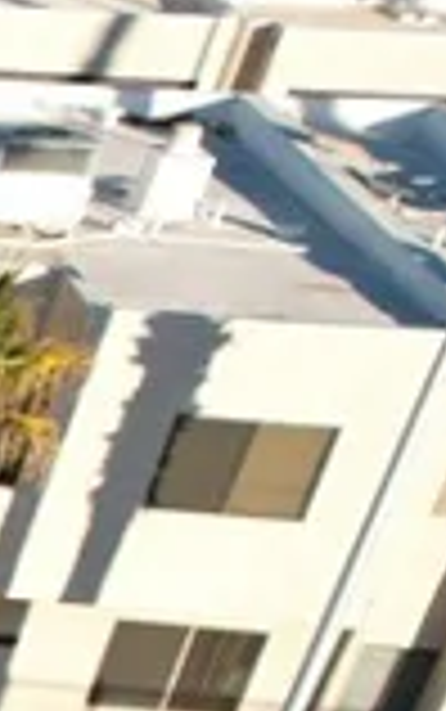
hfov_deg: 6.3
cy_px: 1388
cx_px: -1644
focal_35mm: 145
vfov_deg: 12.7
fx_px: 2815
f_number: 2.8
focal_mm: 8.38
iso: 100
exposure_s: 1/1000
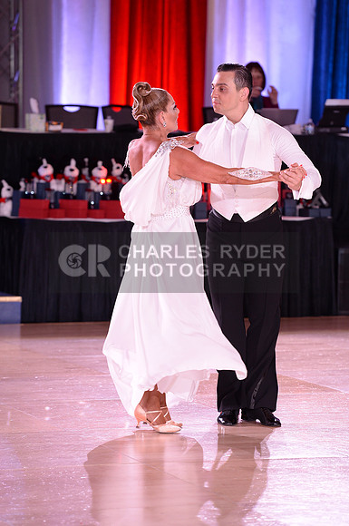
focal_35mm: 165
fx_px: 2406
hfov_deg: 8.3
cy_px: 263
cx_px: 174
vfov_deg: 12.5
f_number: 4
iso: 1600
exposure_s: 1/250
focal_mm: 165
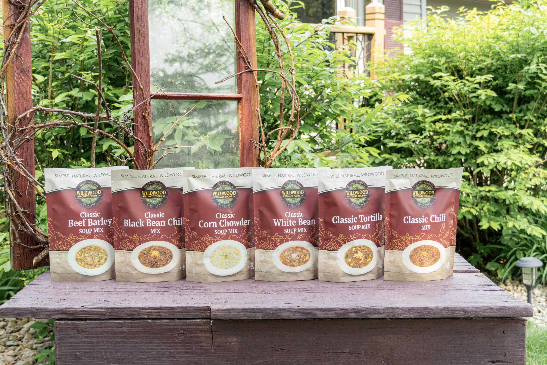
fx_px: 661
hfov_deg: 45.0
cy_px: 182
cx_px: 274
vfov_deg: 30.9
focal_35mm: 44
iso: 250
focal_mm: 29
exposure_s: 1/100
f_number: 6.3
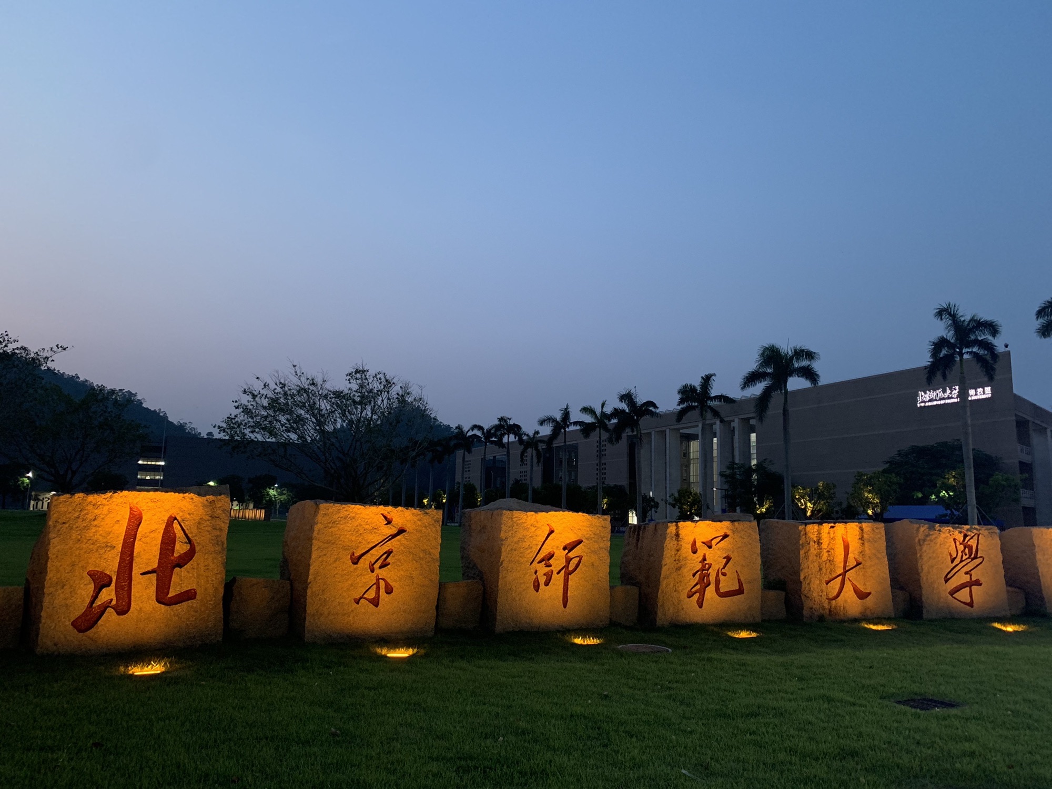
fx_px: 790
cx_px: 526
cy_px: 394
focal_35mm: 26
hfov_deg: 67.3
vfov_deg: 53.1
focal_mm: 4.25
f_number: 1.8
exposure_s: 1/33
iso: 400
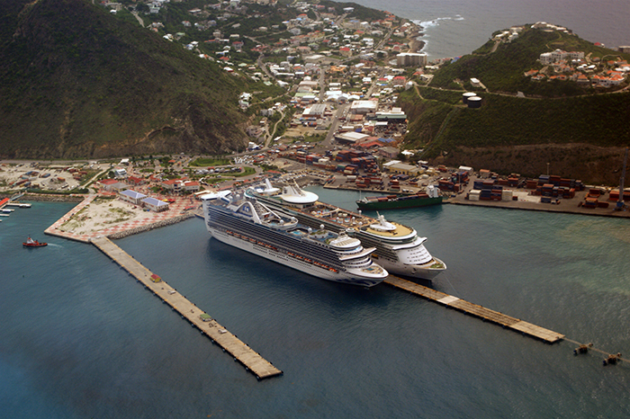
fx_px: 1312
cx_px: 315
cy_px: 210
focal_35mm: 75
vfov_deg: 18.2
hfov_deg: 27.0
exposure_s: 1/80
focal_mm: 50
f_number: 5.6
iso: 160
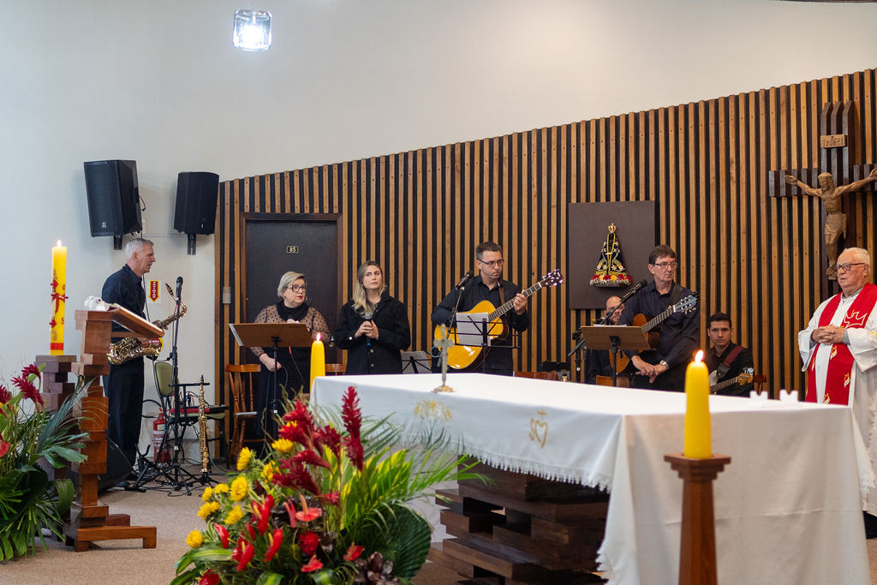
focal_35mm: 53
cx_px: 432
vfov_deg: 25.4
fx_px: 1299
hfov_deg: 37.3
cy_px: 292
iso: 1000
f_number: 1.8
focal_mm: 35
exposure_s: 1/160
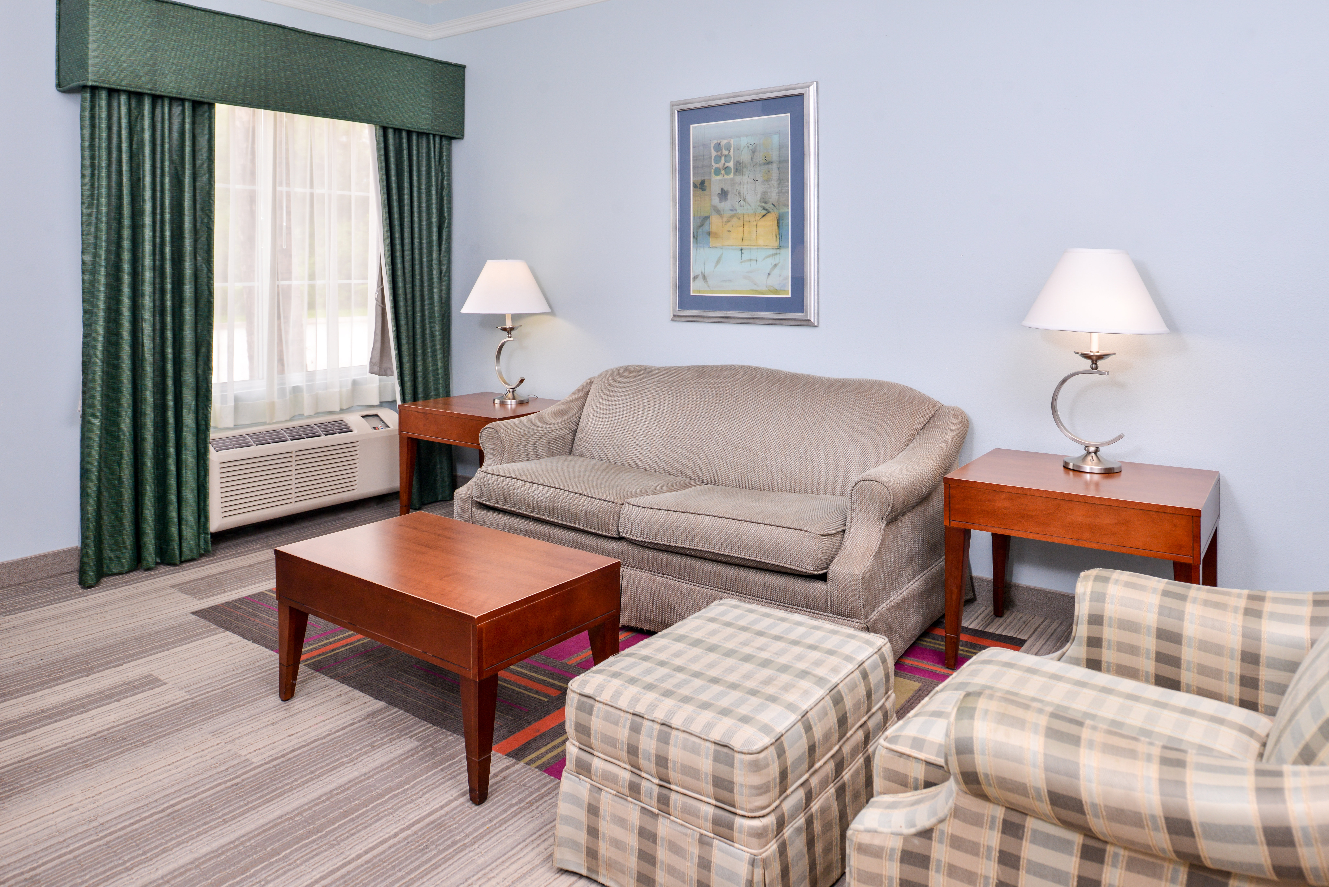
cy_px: 444
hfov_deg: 73.7
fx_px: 886
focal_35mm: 24
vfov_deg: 53.2
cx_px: 664
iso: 400
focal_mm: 24
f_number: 7.1
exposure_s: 1/125
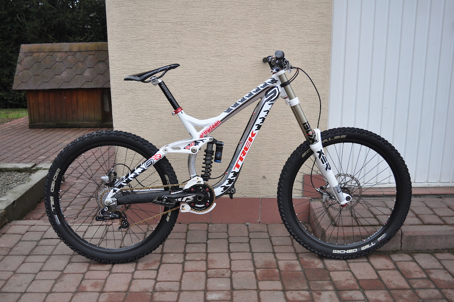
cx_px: 227
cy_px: 151
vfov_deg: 34.1
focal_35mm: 39
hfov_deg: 49.6
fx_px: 491
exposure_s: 1/60
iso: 500
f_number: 4.2
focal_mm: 26
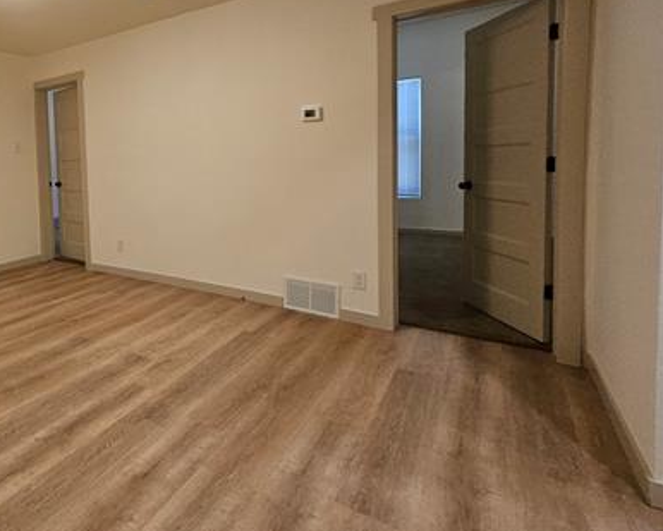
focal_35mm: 21
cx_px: 117
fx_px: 412
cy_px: 198
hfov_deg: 68.8
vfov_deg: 64.6
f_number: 2.2
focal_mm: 1.74
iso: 250
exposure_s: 1/60
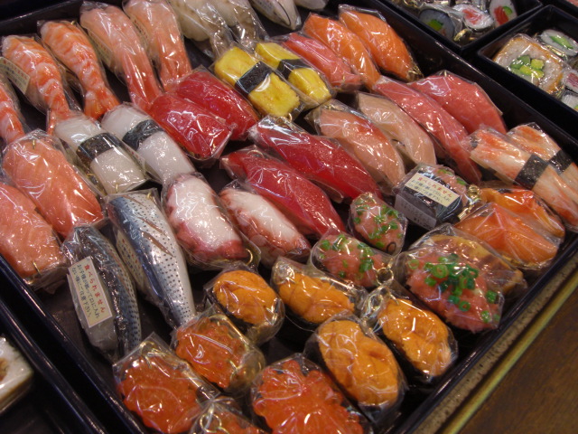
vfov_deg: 37.7
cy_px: 217
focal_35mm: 38
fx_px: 635
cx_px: 289
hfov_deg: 49.0
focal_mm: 6.2
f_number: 2.7
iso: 100
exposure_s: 1/100
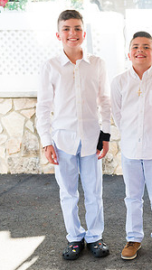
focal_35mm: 69
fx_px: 495
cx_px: 198
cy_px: 149
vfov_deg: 30.6
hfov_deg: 16.5
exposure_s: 1/250
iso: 320
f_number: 5
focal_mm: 34
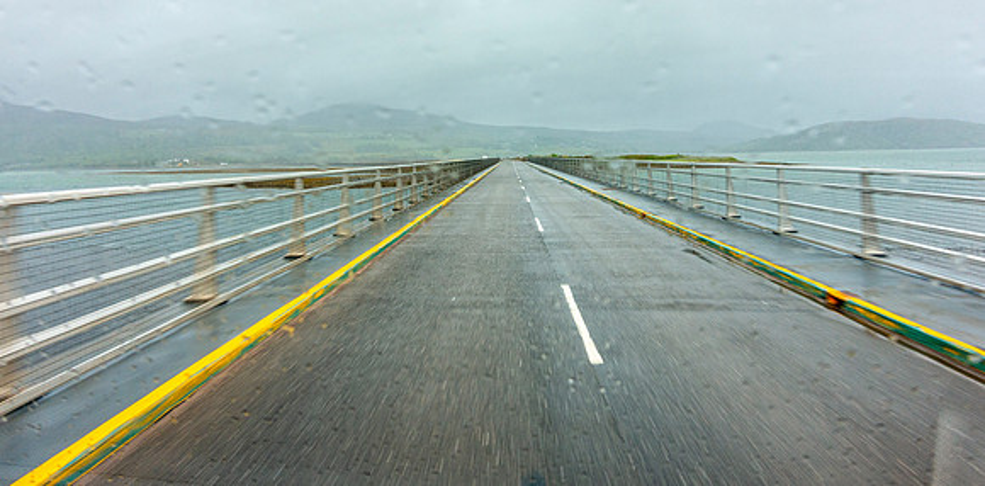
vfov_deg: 40.0
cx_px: 492
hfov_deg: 73.7
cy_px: 157
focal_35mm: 26
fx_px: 657
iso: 125
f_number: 8
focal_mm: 8.8
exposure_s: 1/100
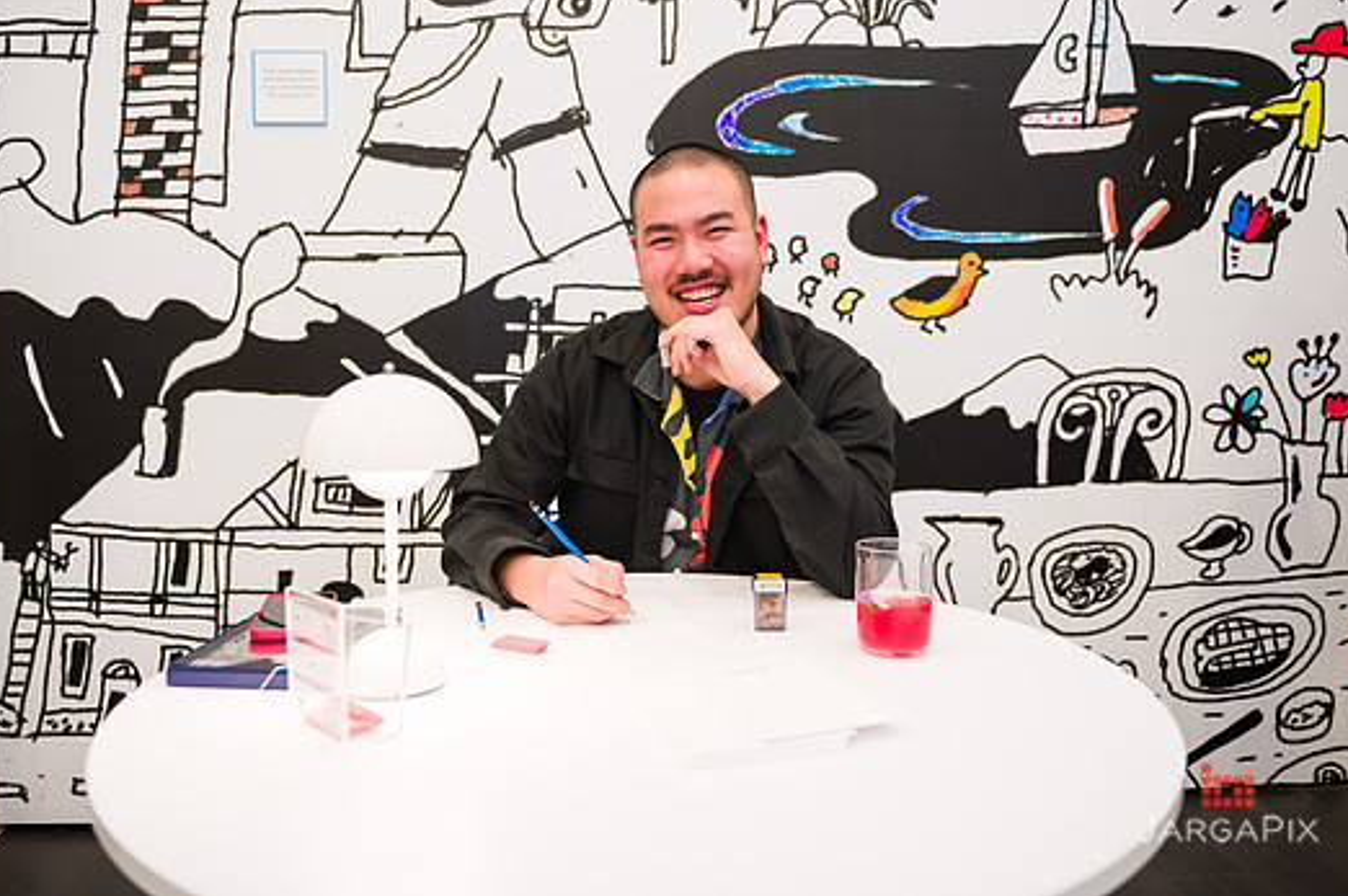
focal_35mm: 30
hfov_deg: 61.9
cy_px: 400
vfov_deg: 43.5
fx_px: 1122
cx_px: 635
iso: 1600
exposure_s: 1/200
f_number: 3.2
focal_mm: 27
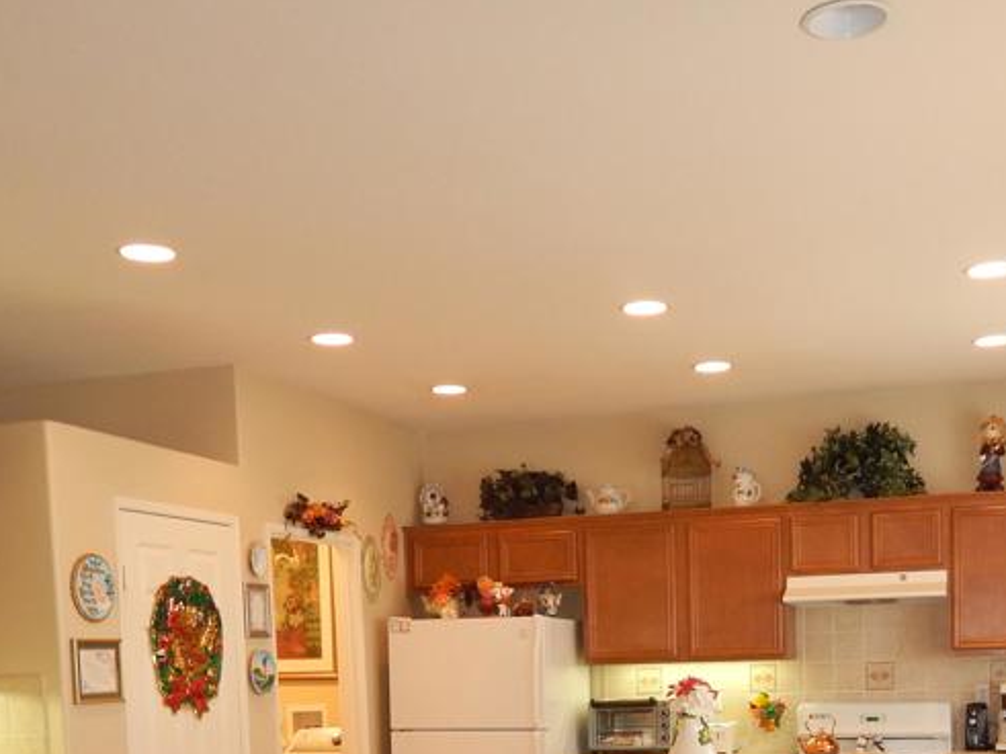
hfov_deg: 39.6
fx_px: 1395
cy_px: 779
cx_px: 578
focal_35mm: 48
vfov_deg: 28.2
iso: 200
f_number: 3
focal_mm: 4
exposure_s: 1/30
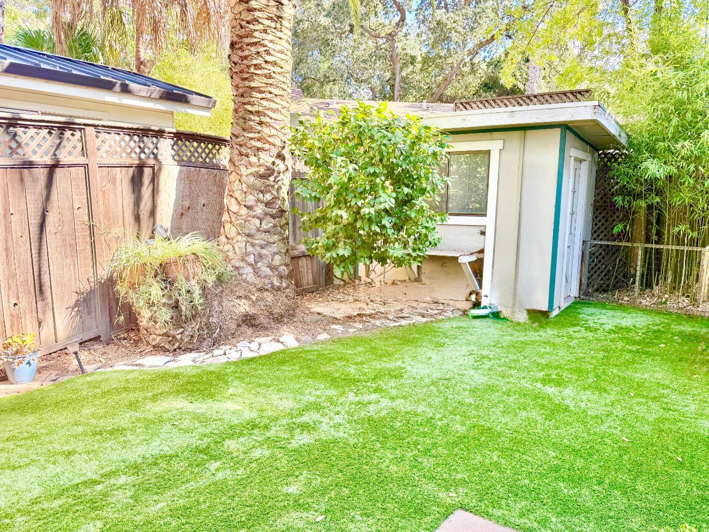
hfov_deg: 65.3
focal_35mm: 27
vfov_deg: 51.3
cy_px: 286
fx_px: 553
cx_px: 362
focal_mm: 6.76
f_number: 1.78
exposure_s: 1/376
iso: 100
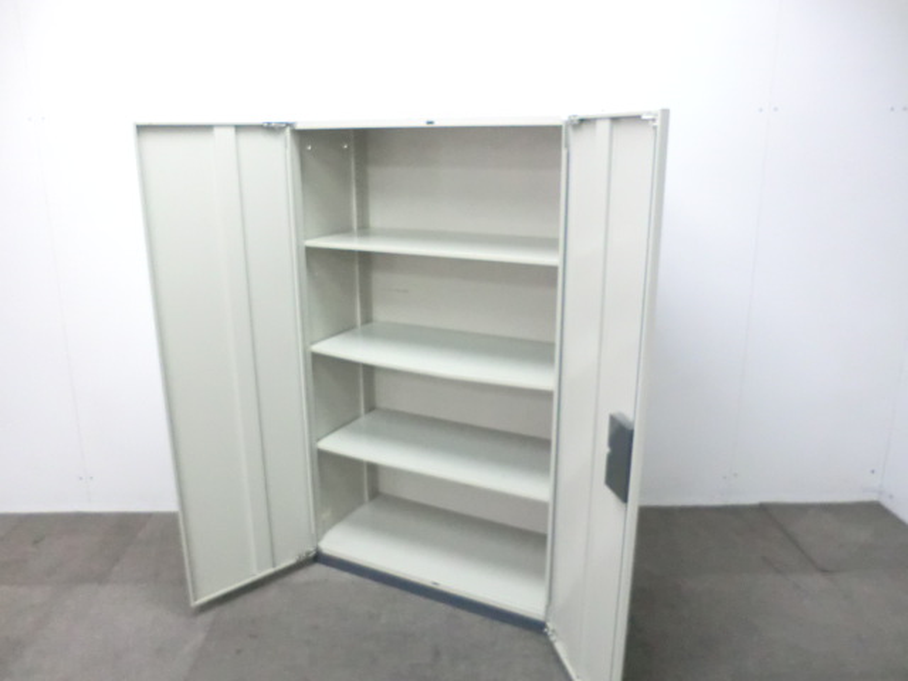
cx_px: 454
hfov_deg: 65.3
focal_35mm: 27
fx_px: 708
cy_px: 340
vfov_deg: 51.4
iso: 800
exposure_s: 1/50
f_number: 3.2
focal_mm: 4.9
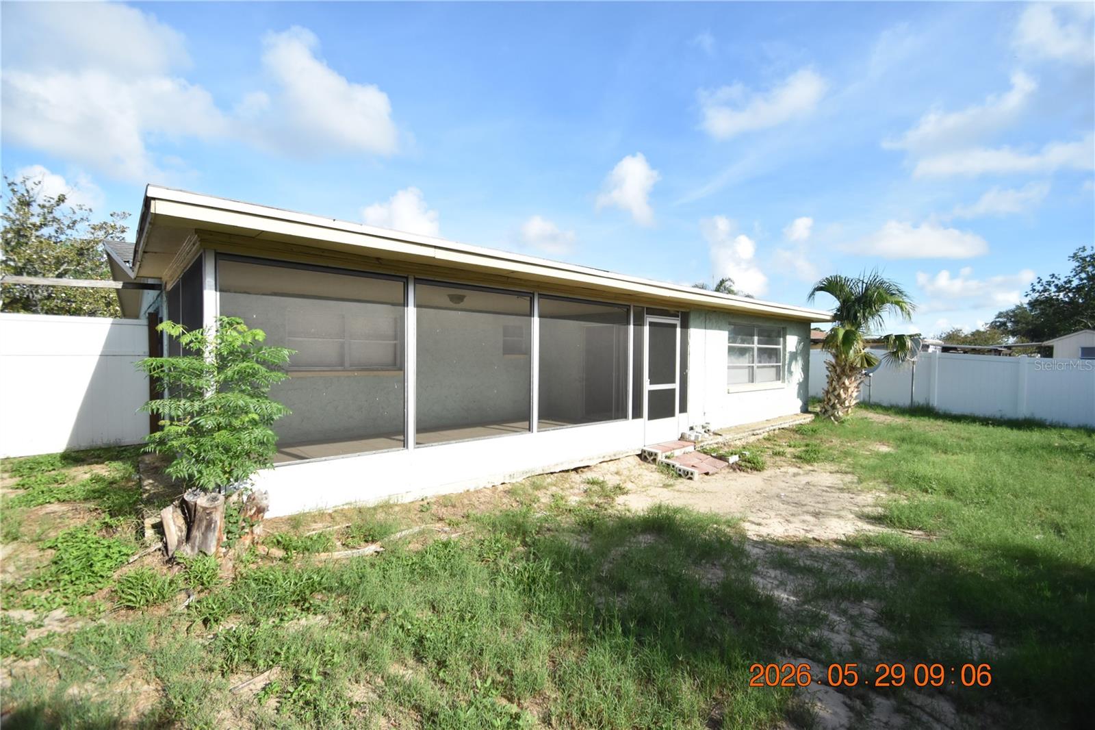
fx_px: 456
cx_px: 548
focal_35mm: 15
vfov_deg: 77.3
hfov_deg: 100.4
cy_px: 365
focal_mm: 10
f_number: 3.5
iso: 800
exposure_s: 1/4000
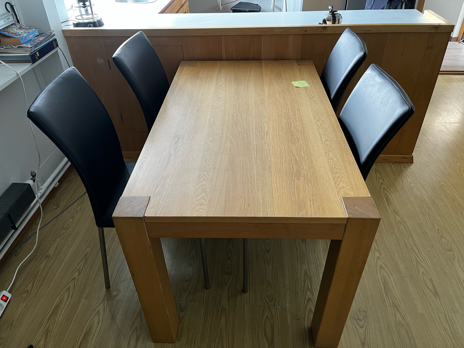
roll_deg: +2.5
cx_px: 232
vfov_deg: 53.0
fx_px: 348
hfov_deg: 67.3
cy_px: 174
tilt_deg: -37.0
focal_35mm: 26
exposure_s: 1/60
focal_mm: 5.1
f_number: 1.6
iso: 200
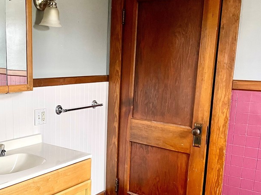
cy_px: 128
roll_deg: -0.3
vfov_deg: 34.1
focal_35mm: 42
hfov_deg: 43.4
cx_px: 65
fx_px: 317
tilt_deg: -11.4
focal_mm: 5.1
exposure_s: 1/60
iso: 160
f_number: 1.6
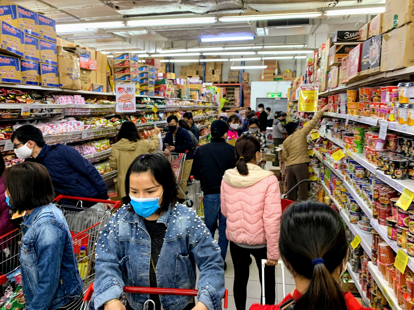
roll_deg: -1.4
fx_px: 311
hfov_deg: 67.3
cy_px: 155
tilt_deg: -14.2
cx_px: 207
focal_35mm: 26
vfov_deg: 53.1
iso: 100
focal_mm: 4.25
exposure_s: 1/50
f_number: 1.8
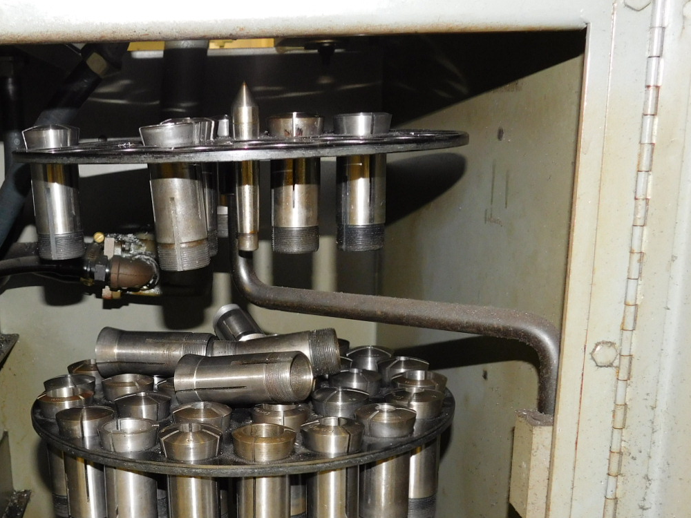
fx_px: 958
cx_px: 198
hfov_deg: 38.9
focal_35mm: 48
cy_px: 408
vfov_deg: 29.6
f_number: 3.2
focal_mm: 5.3
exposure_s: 1/30
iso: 200
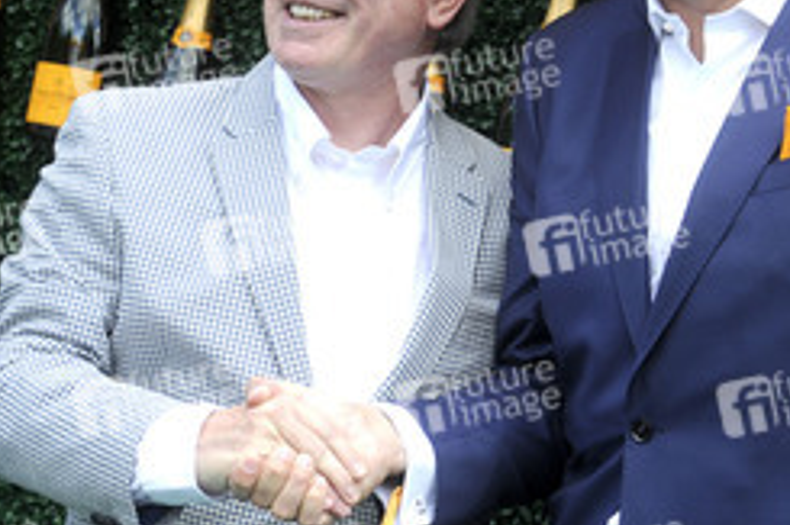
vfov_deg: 9.3
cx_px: 519
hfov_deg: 14.0
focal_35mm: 147
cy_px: 158
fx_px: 3224
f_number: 7.1
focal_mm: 80
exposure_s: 1/640
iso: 640
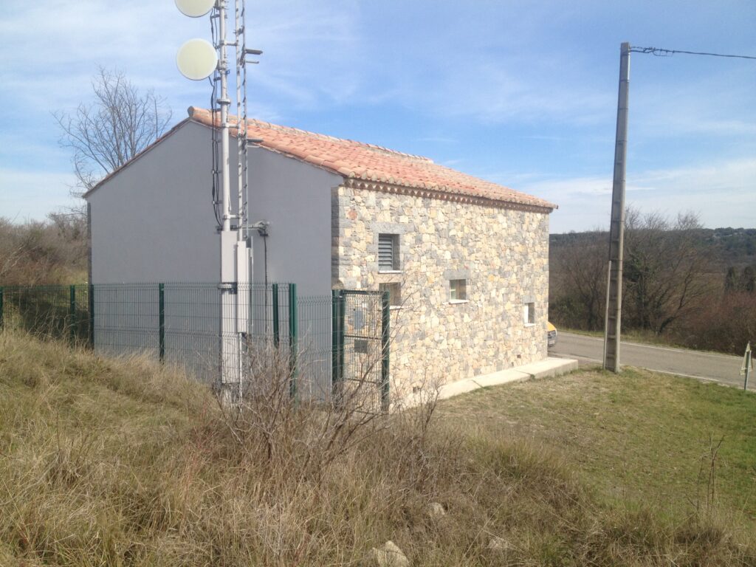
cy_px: 284
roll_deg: +1.7
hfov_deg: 52.6
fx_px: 764
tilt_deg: -2.9
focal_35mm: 35
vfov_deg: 40.7
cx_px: 378
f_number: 2.4
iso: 50
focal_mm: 4.28
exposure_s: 1/1534
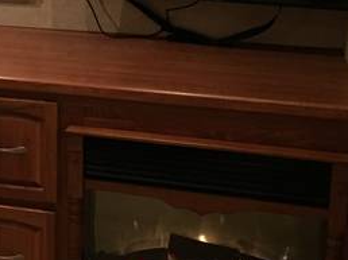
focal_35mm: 90
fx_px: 904
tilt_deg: -9.4
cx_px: -8
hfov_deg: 21.0
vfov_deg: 15.9
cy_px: -28
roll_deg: -1.8
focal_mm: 4.15
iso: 64
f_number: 2.2
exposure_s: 1/4
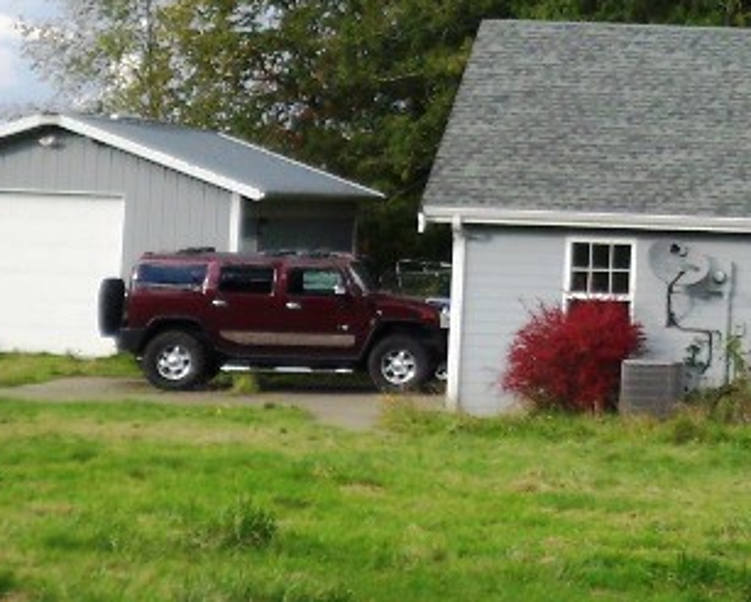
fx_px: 2825
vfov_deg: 12.0
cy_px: -61
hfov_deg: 14.1
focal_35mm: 127
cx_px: 1145
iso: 50
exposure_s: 1/125
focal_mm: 6.4
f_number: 3.9
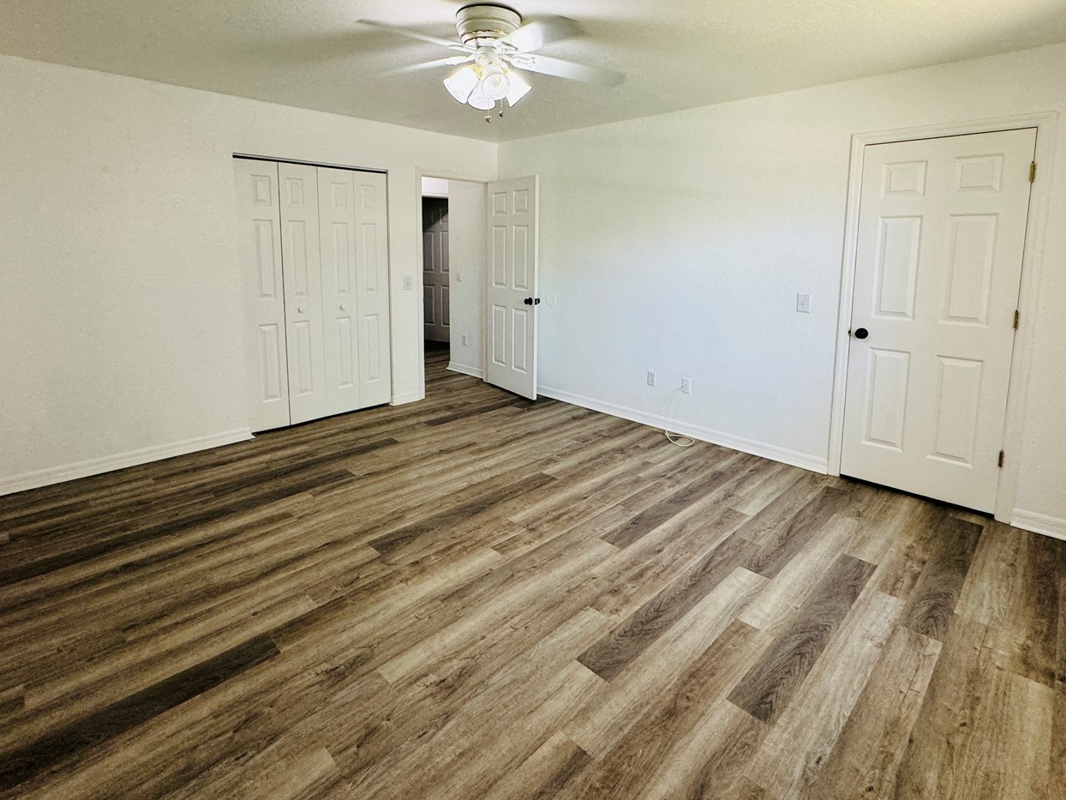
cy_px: 312
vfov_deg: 70.7
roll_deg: -1.2
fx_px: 554
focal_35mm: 18
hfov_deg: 87.8
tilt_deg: -7.2
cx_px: 535
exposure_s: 1/120
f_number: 2.2
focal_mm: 2.22
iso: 200
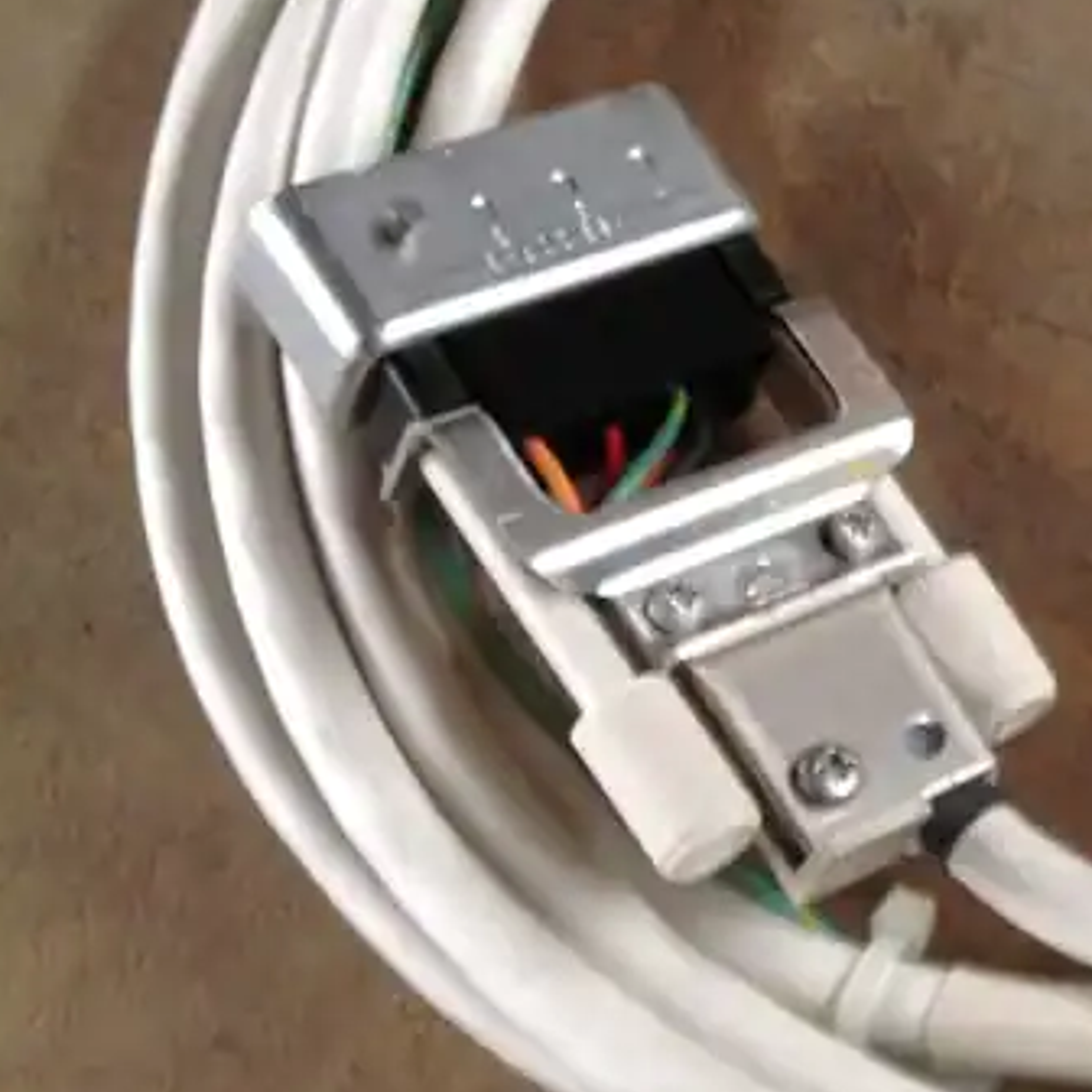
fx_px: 3284
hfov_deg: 17.1
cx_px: 1615
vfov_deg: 18.5
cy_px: 88
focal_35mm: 92
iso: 80
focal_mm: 4.28
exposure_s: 1/15
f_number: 2.4
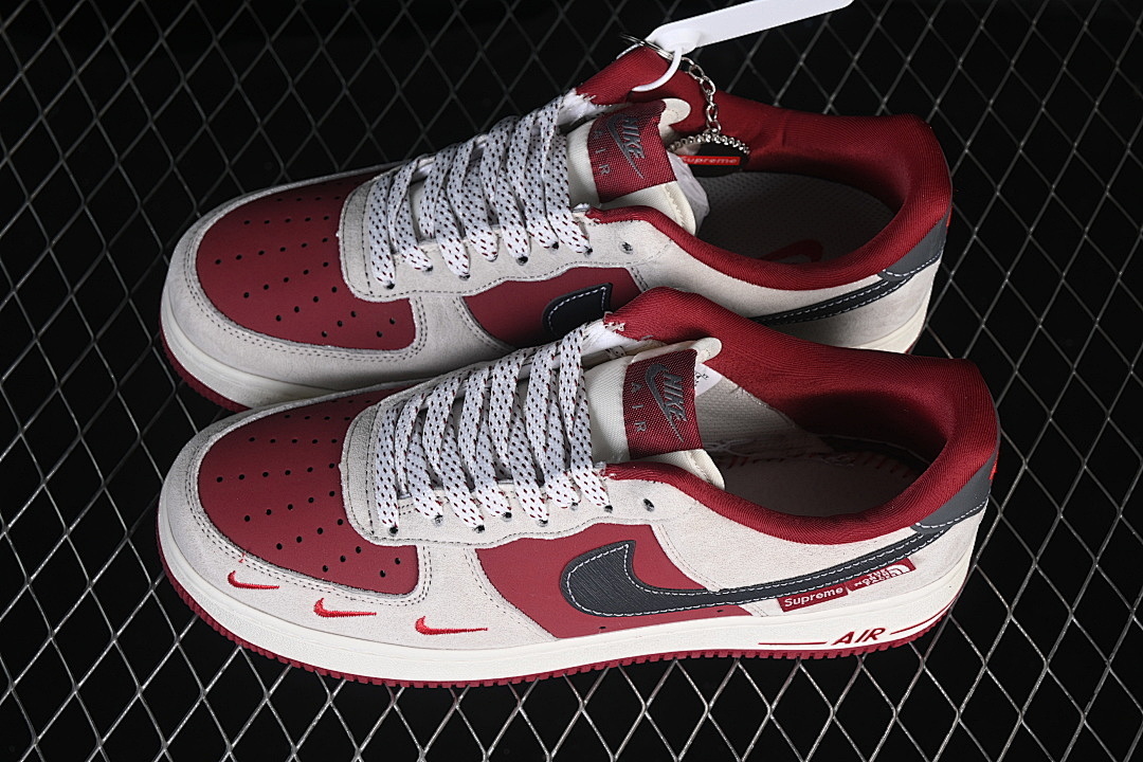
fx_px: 2381
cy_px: 381
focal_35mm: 75
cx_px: 572
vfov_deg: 18.2
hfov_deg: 27.0
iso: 160
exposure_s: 1/80
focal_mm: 50
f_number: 7.1
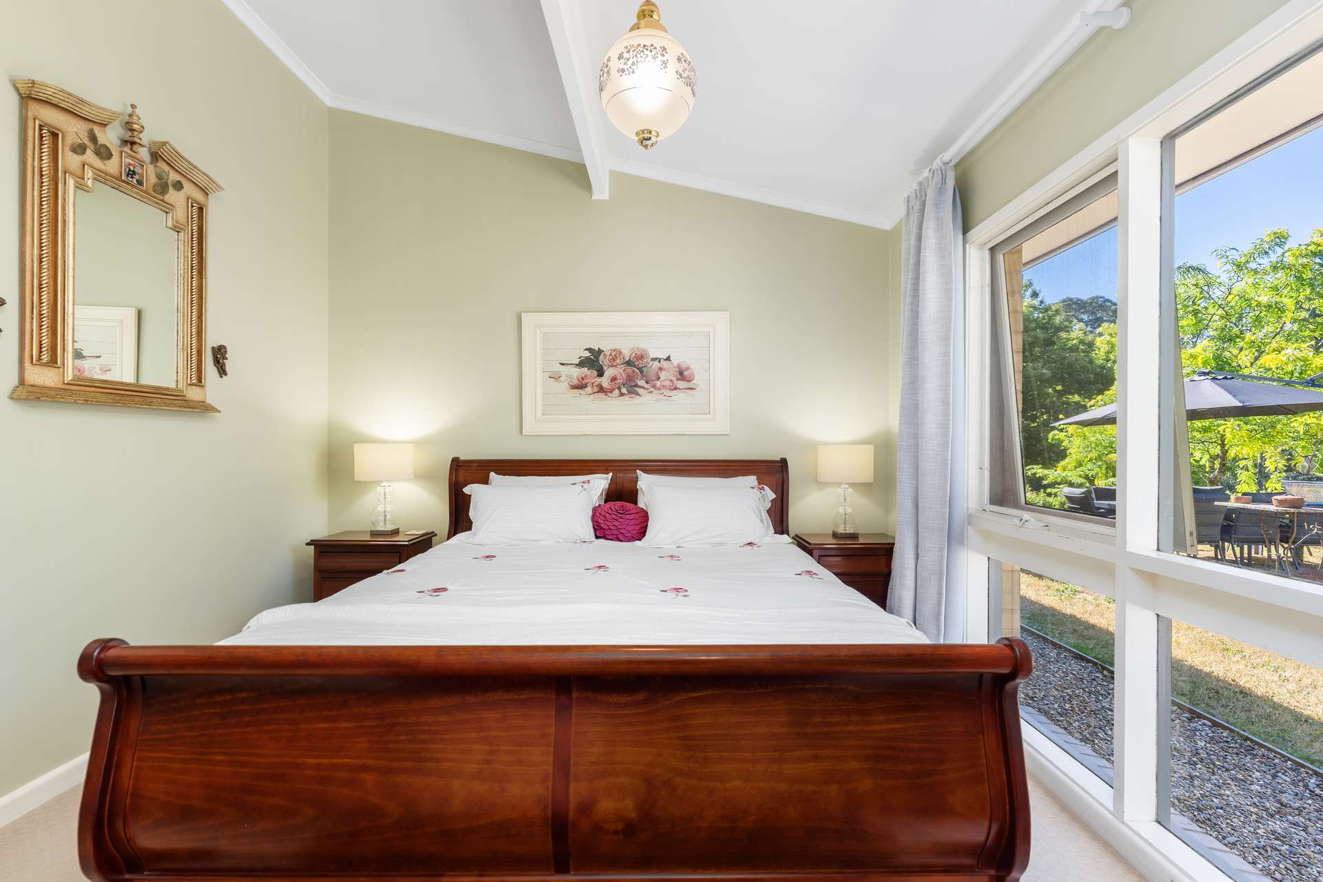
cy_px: 441
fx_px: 588
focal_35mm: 16
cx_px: 662
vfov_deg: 73.7
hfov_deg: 96.7
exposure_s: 1/30
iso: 320
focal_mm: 16
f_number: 5
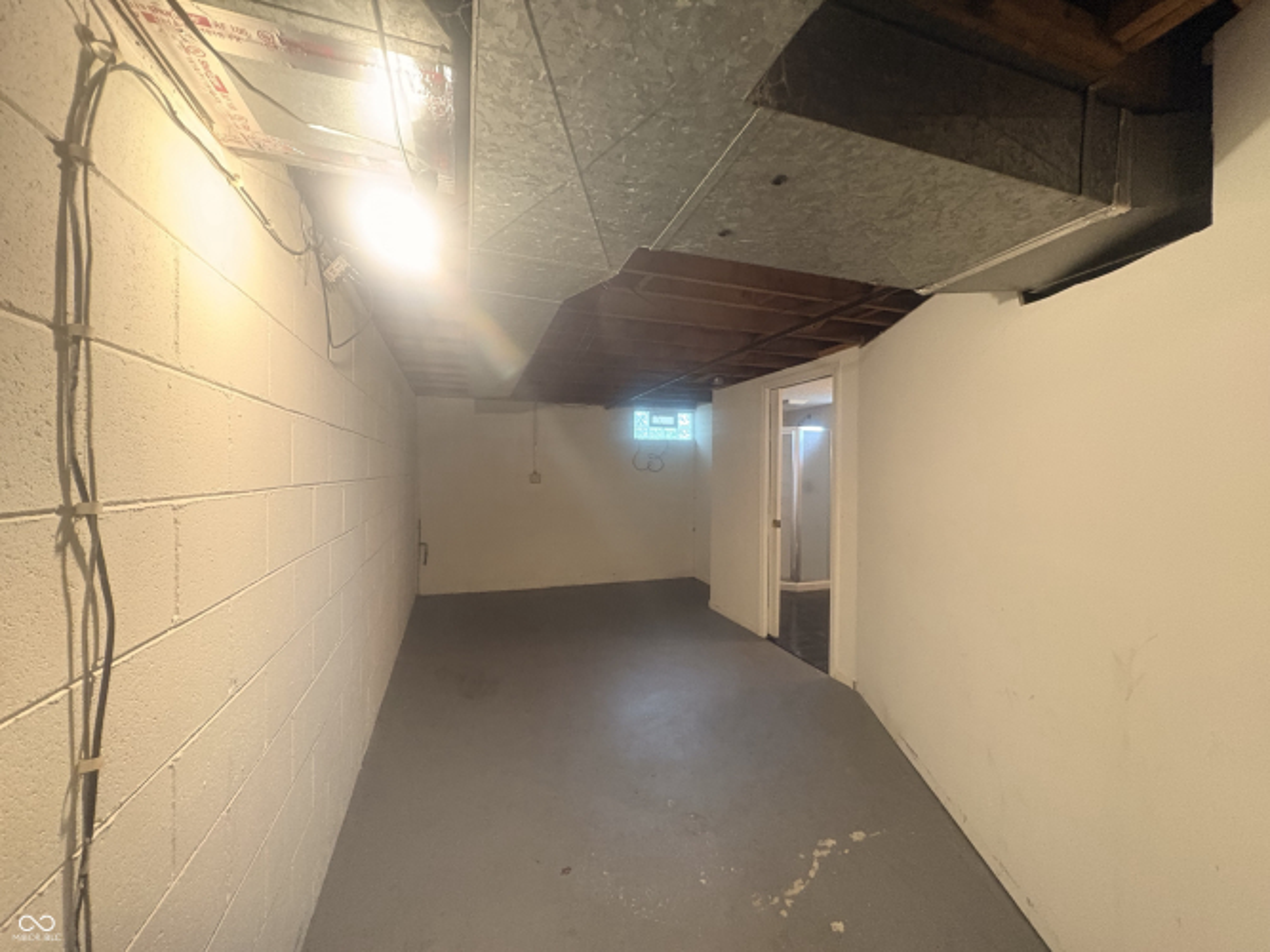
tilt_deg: -0.3
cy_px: 476
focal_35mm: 14
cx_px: 635
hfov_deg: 102.1
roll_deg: -0.4
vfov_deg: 85.7
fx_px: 514
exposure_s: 1/40
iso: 800
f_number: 2.2
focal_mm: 2.22
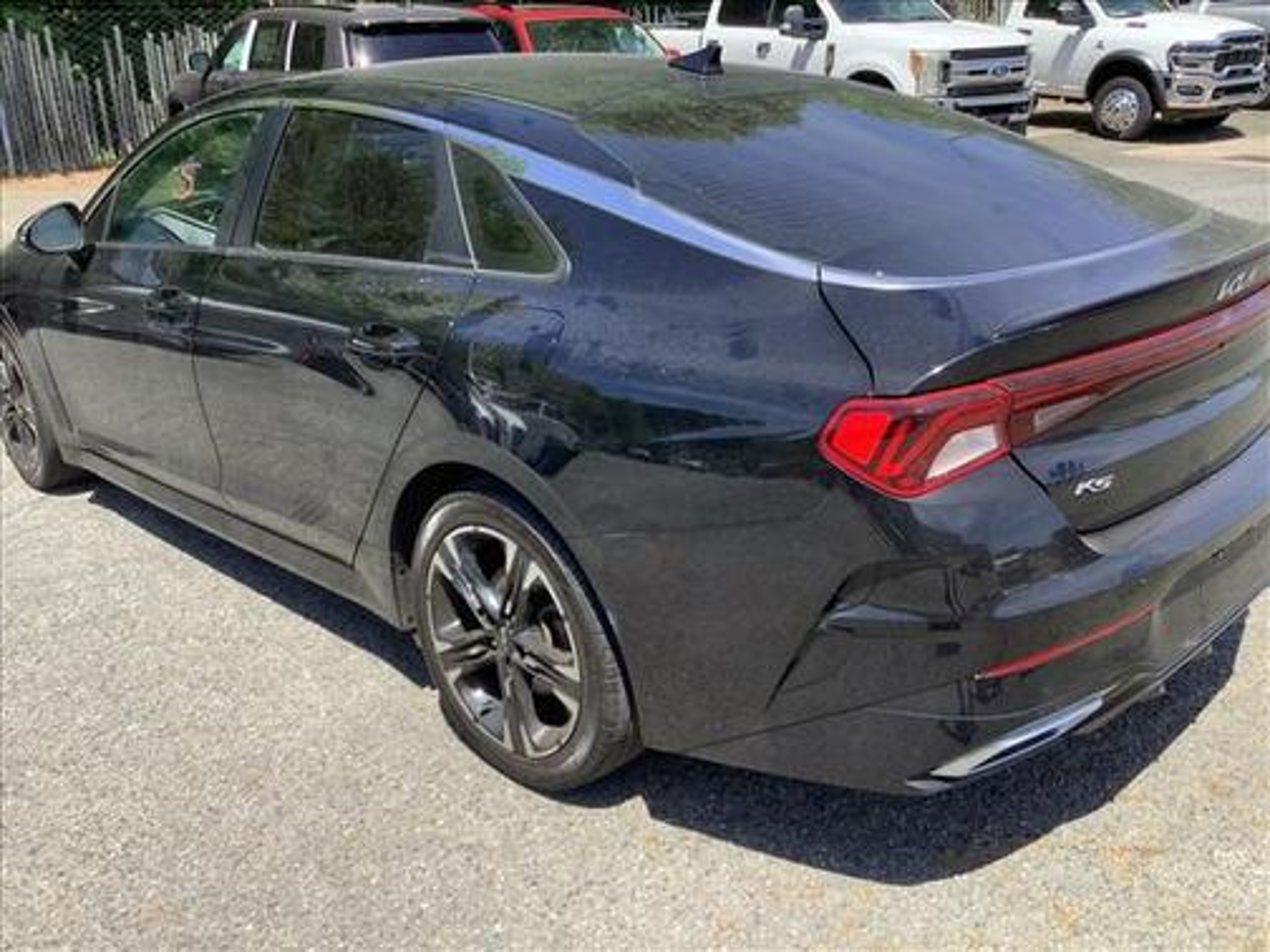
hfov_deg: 58.4
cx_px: 635
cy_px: 476
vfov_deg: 45.4
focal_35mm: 31
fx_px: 1137
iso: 25
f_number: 2.4
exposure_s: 1/438
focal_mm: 3.3
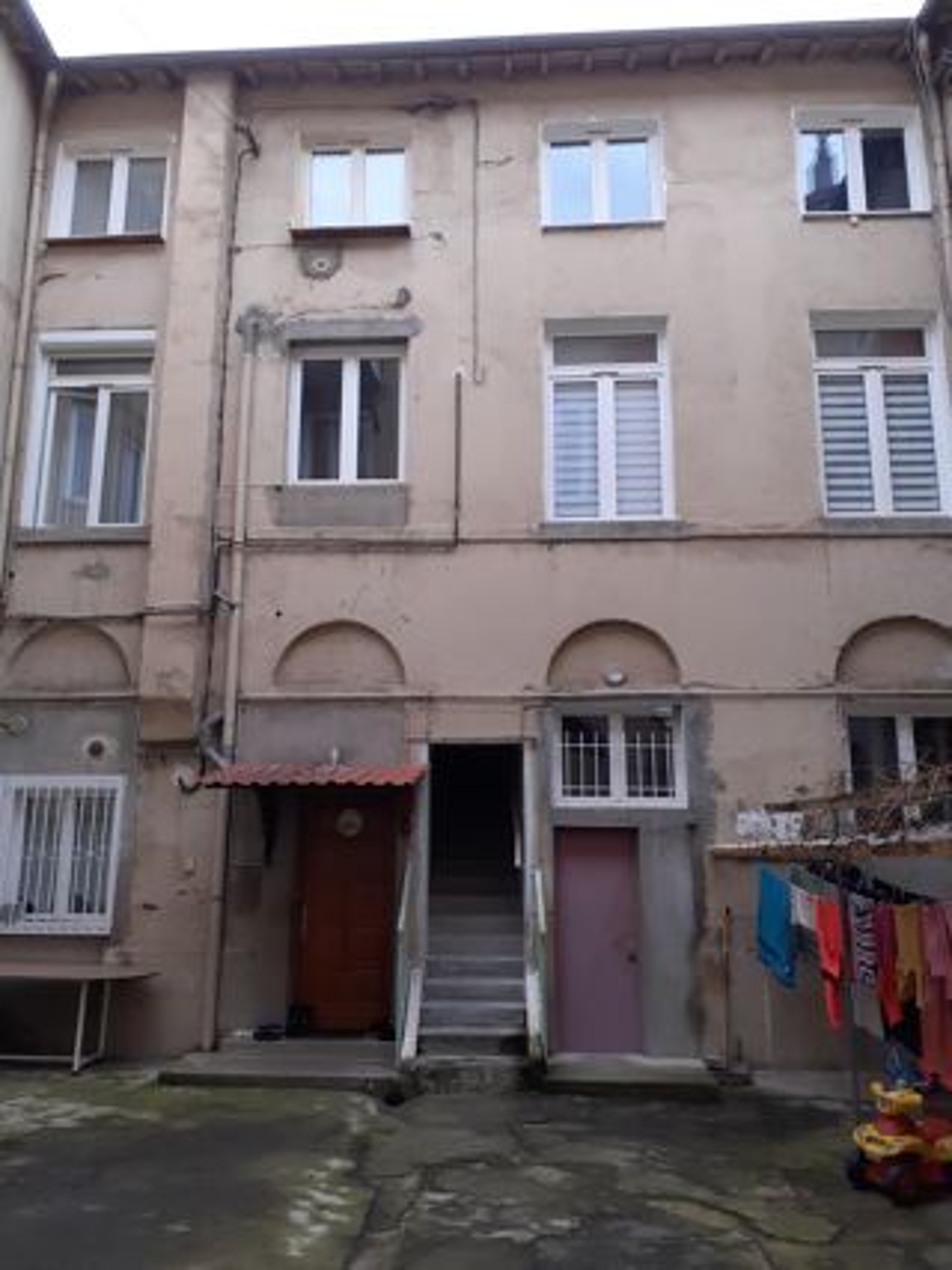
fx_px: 991
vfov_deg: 65.3
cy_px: 635
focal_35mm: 27
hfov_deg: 51.3
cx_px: 476
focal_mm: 3.6
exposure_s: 1/50
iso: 64
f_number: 1.9
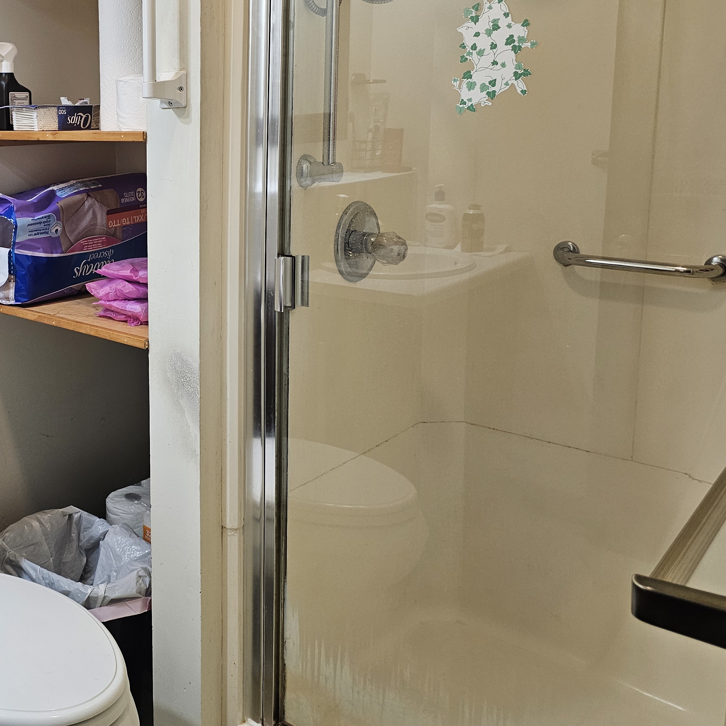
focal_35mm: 37
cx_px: 103
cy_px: 263
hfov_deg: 42.1
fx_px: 878
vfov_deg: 44.5
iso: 250
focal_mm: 6.3
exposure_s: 1/120
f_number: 1.7
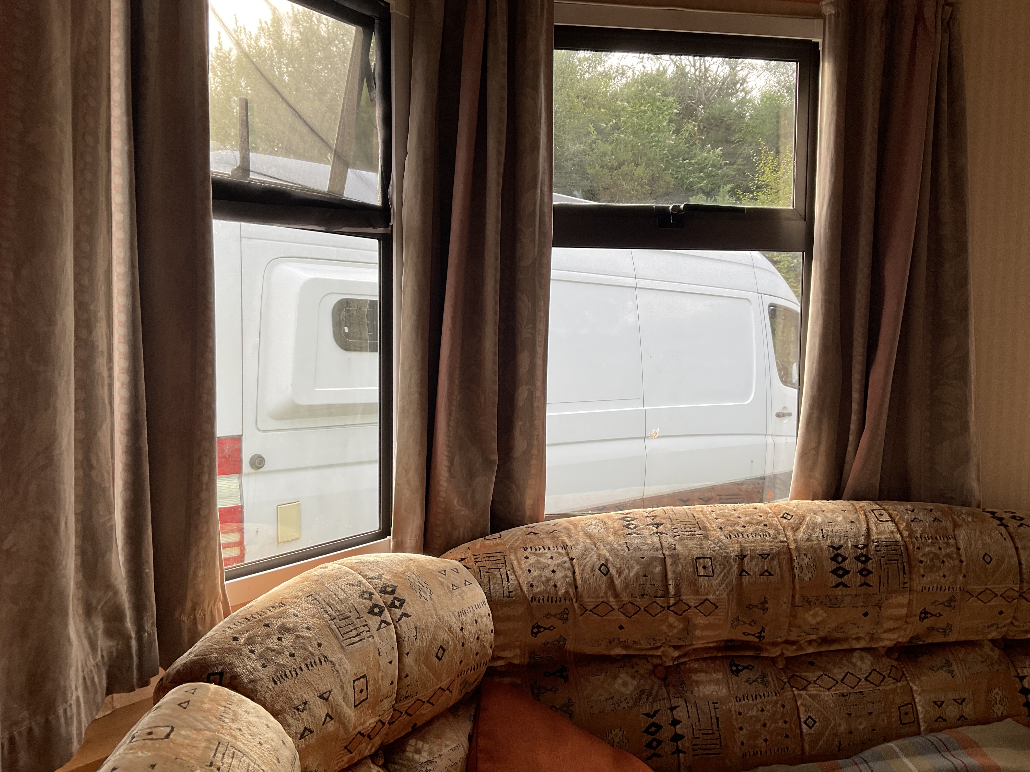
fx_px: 863
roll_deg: -1.3
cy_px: 386
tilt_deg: -4.5
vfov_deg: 48.2
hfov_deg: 61.7
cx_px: 515
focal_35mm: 29
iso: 20
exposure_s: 1/122
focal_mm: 3
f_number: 1.8
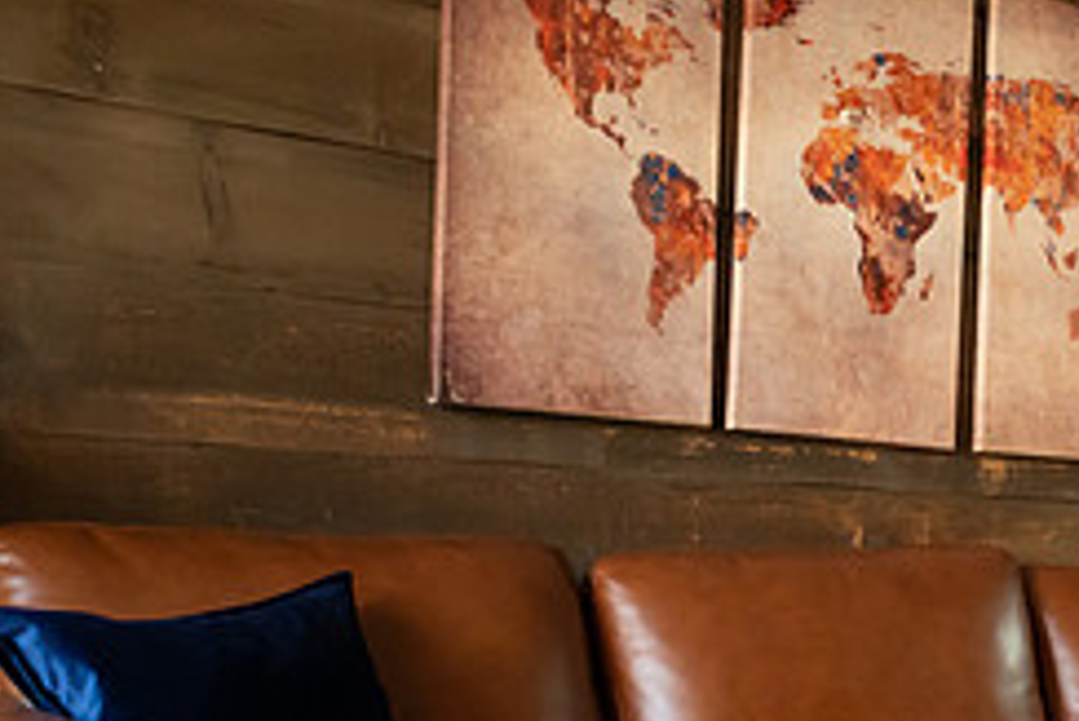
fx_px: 1709
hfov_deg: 30.3
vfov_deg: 23.3
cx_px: 1260
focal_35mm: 57
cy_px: 610
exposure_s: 1/80
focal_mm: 24
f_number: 5
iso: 6400
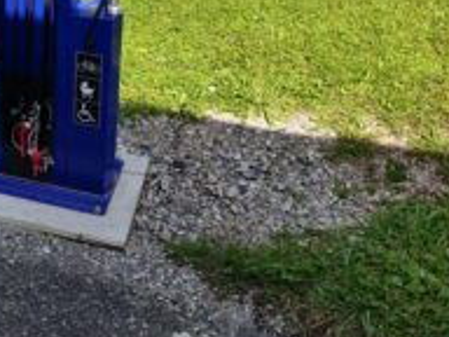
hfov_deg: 34.2
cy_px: 2
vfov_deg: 26.6
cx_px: 21
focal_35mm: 52
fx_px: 674
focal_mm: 4.25
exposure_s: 1/322
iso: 100
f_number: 1.7
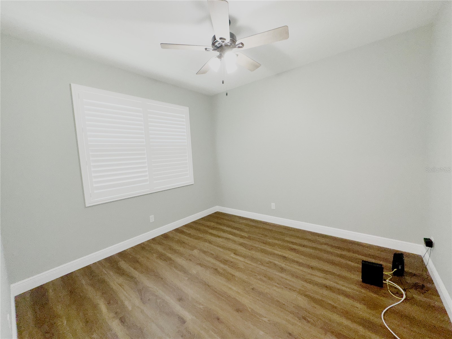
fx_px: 183
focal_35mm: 14
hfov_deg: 102.1
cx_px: 226
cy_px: 170
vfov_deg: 85.7
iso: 100
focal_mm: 2.22
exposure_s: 1/60
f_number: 2.2
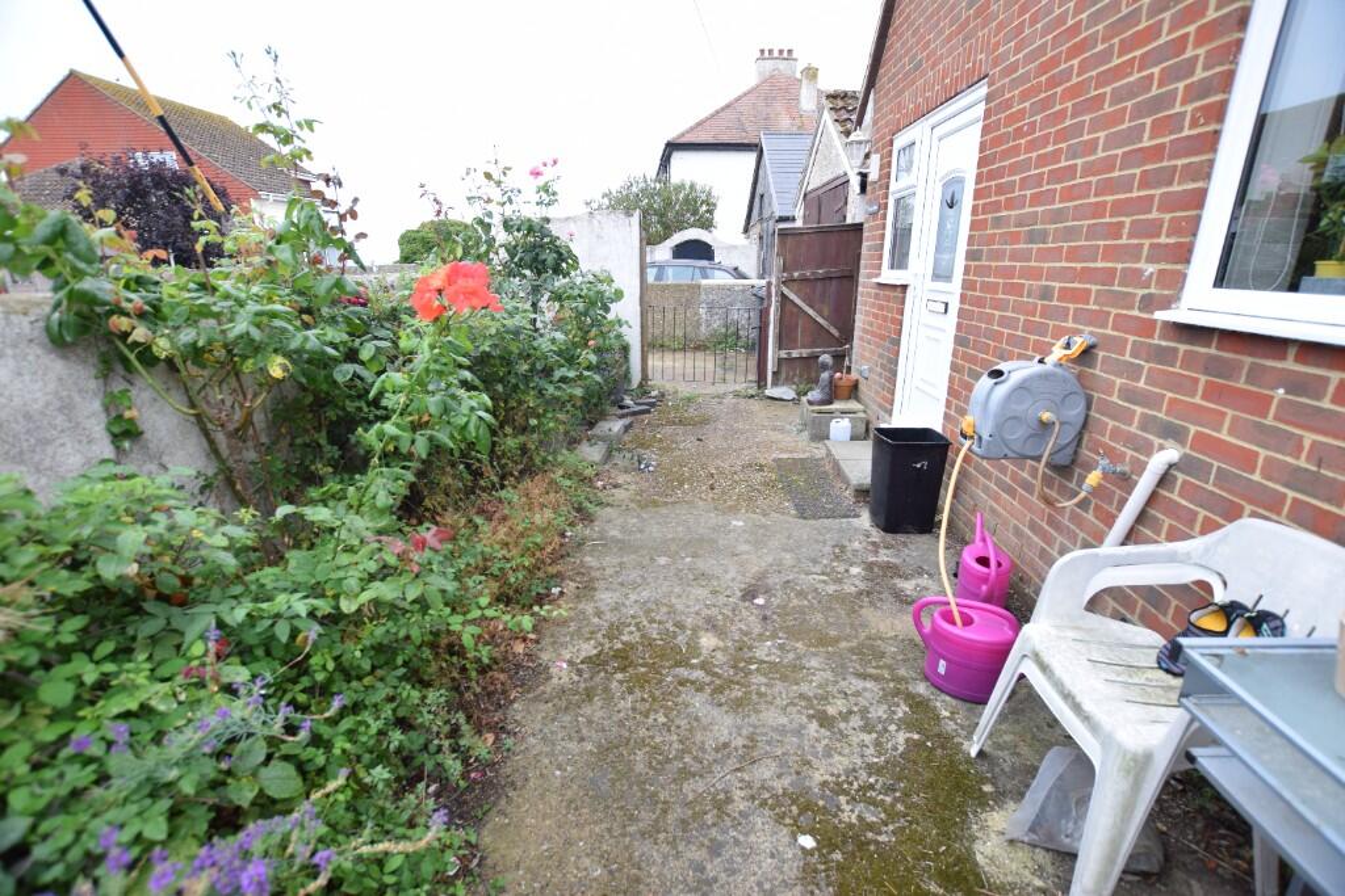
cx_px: 672
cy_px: 448
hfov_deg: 100.4
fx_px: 560
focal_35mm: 15
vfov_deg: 77.3
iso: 100
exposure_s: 1/60
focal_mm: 10
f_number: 4
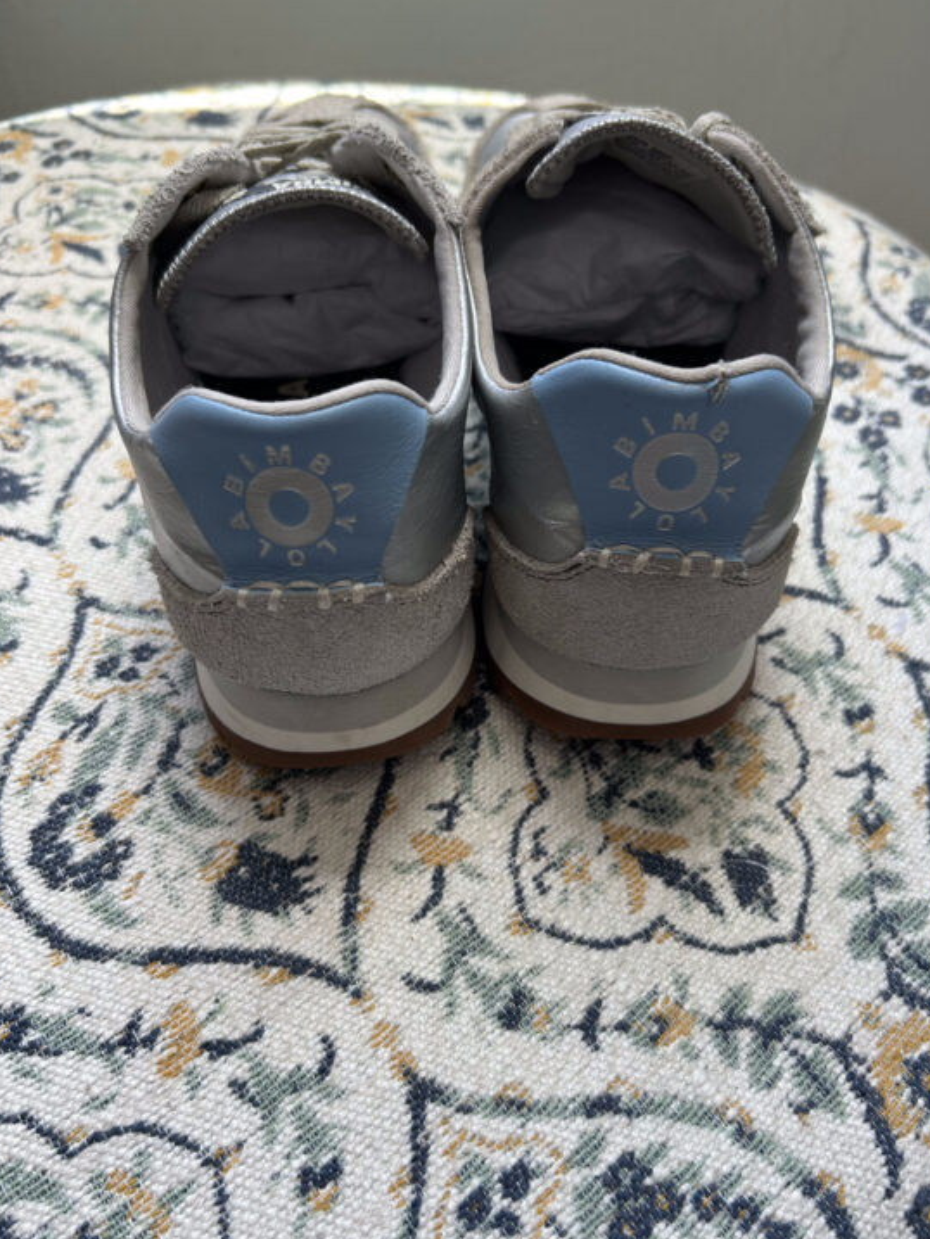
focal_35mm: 29
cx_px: 475
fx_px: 1039
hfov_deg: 48.2
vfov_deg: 61.7
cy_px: 617
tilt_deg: -51.2
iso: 32
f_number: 1.5
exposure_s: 1/129
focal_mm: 5.7
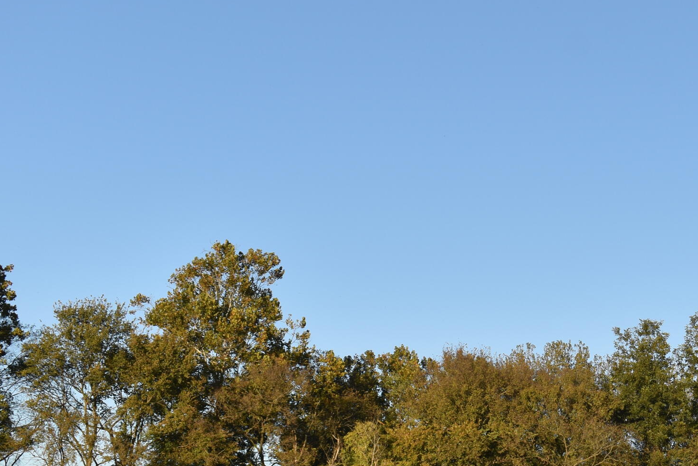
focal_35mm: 83
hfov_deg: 23.4
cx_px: 699
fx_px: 1610
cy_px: 409
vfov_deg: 16.3
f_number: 8
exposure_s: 1/250
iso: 125
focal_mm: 27
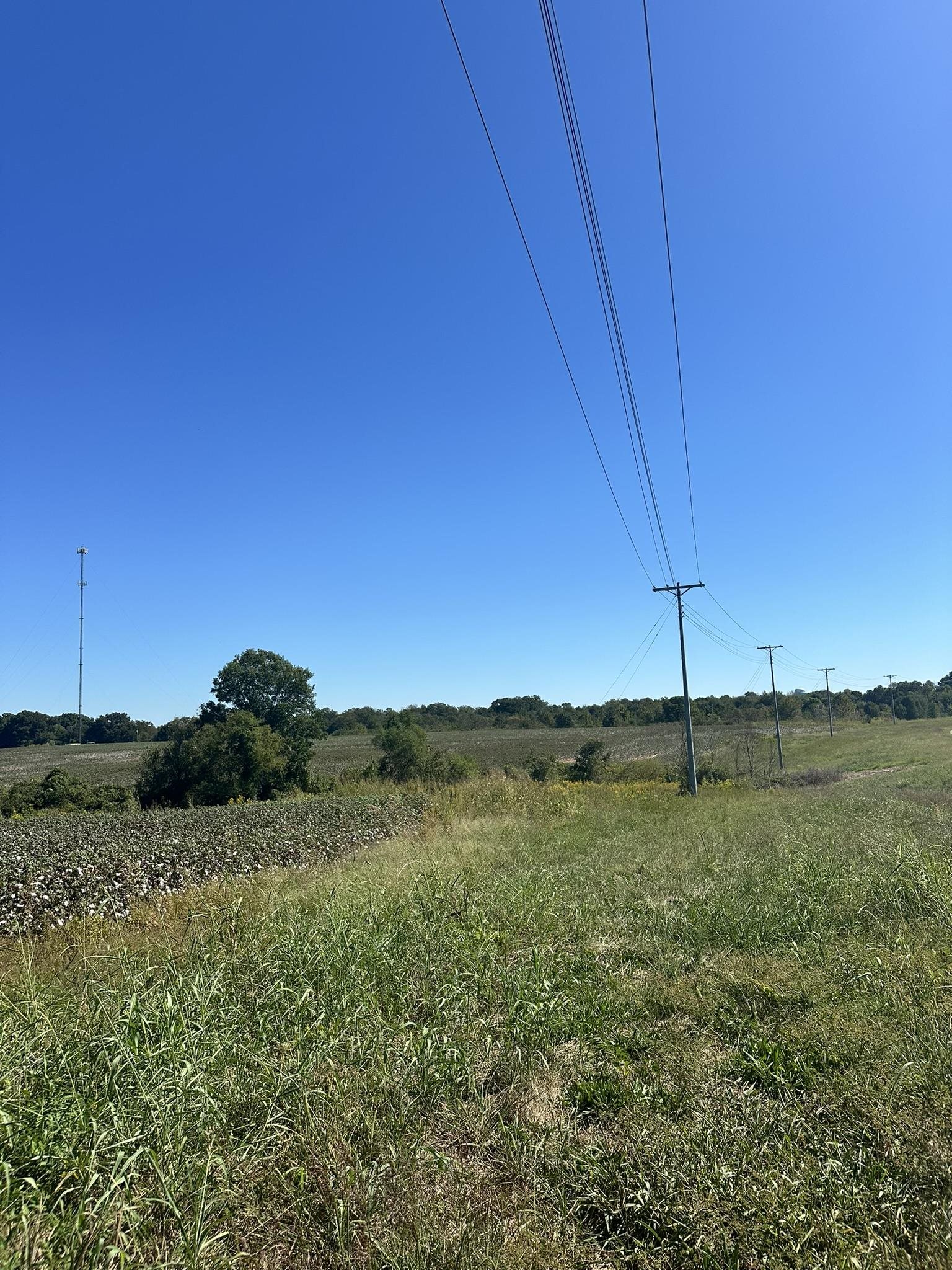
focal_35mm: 24
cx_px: 476
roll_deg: +1.6
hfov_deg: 56.8
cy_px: 635
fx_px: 880
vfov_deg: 71.6
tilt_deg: +7.3
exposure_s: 1/5263
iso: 80
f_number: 1.78
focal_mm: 6.86
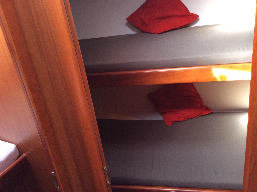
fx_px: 237
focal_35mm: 32
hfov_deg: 56.9
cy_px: 96
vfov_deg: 44.1
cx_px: 128
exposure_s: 1/25
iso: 250
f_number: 2.4
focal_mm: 3.3
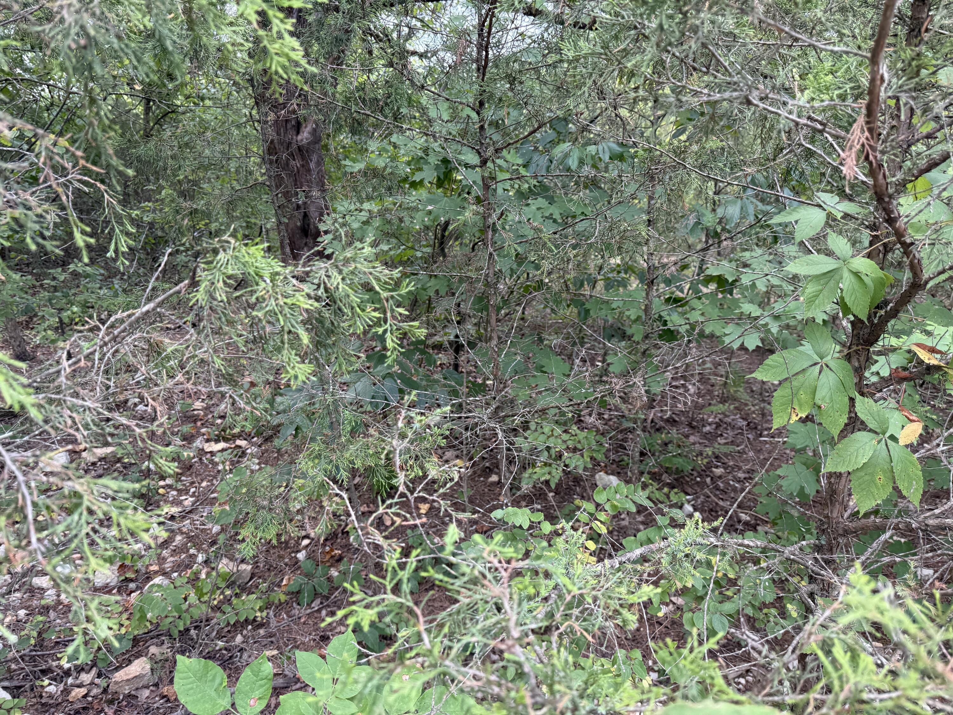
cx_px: 476
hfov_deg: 71.6
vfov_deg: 56.8
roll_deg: +5.2
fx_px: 661
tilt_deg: -15.5
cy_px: 358
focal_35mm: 24
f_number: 1.78
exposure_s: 1/240
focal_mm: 6.76
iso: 100
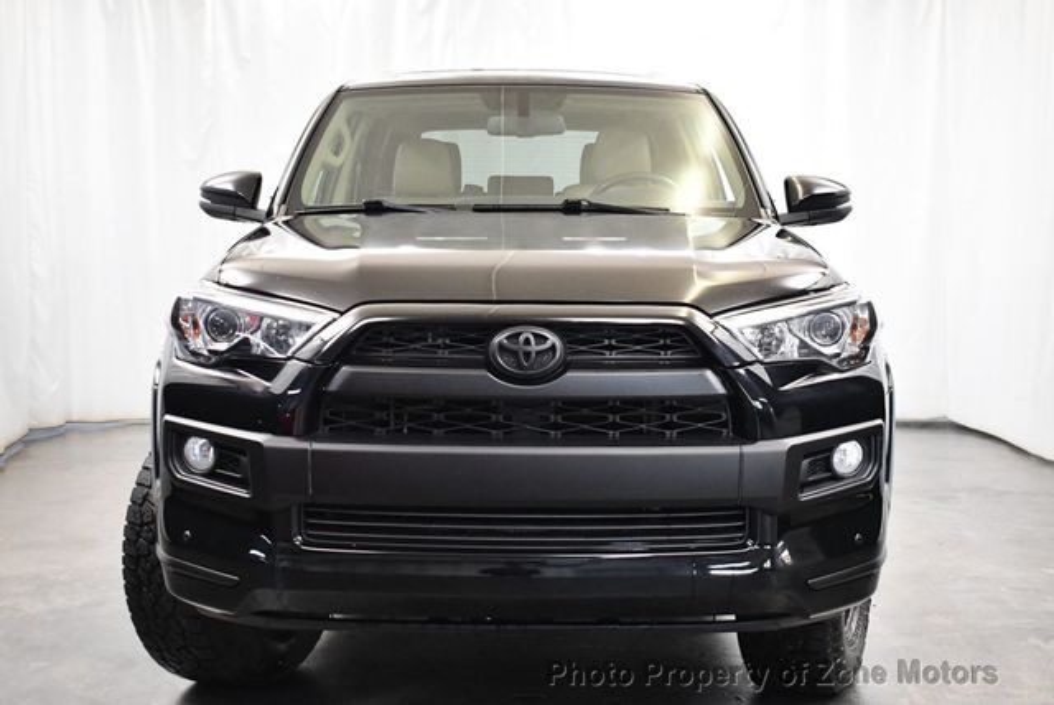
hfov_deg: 39.6
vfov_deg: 27.0
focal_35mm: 50
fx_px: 1465
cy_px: 352
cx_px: 527
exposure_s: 1/125
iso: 3200
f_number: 4
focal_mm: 25
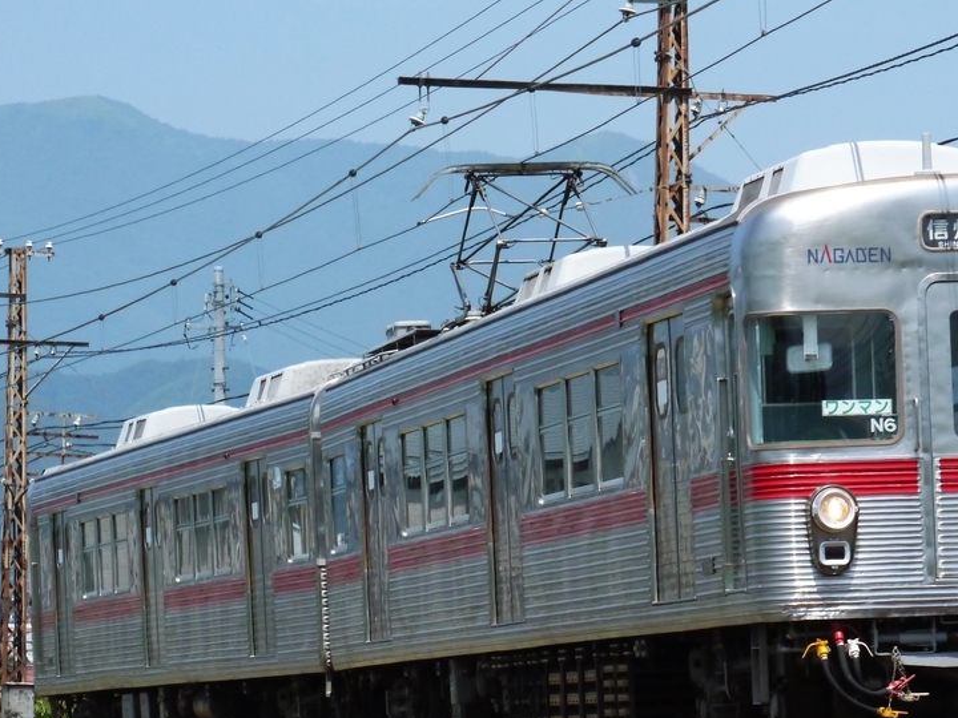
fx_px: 5120
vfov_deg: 8.0
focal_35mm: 185
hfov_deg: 10.7
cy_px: 458
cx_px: 619
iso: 800
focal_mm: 65
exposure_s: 1/1000
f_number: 11
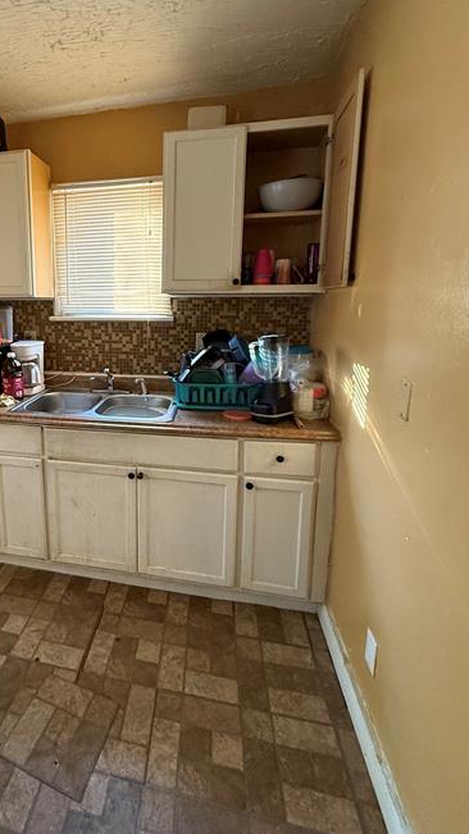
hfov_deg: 57.7
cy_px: 360
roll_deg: +0.6
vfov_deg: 92.1
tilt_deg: -5.7
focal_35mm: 18
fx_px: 398
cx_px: 114
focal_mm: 2.22
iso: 500
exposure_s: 1/60
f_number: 2.2
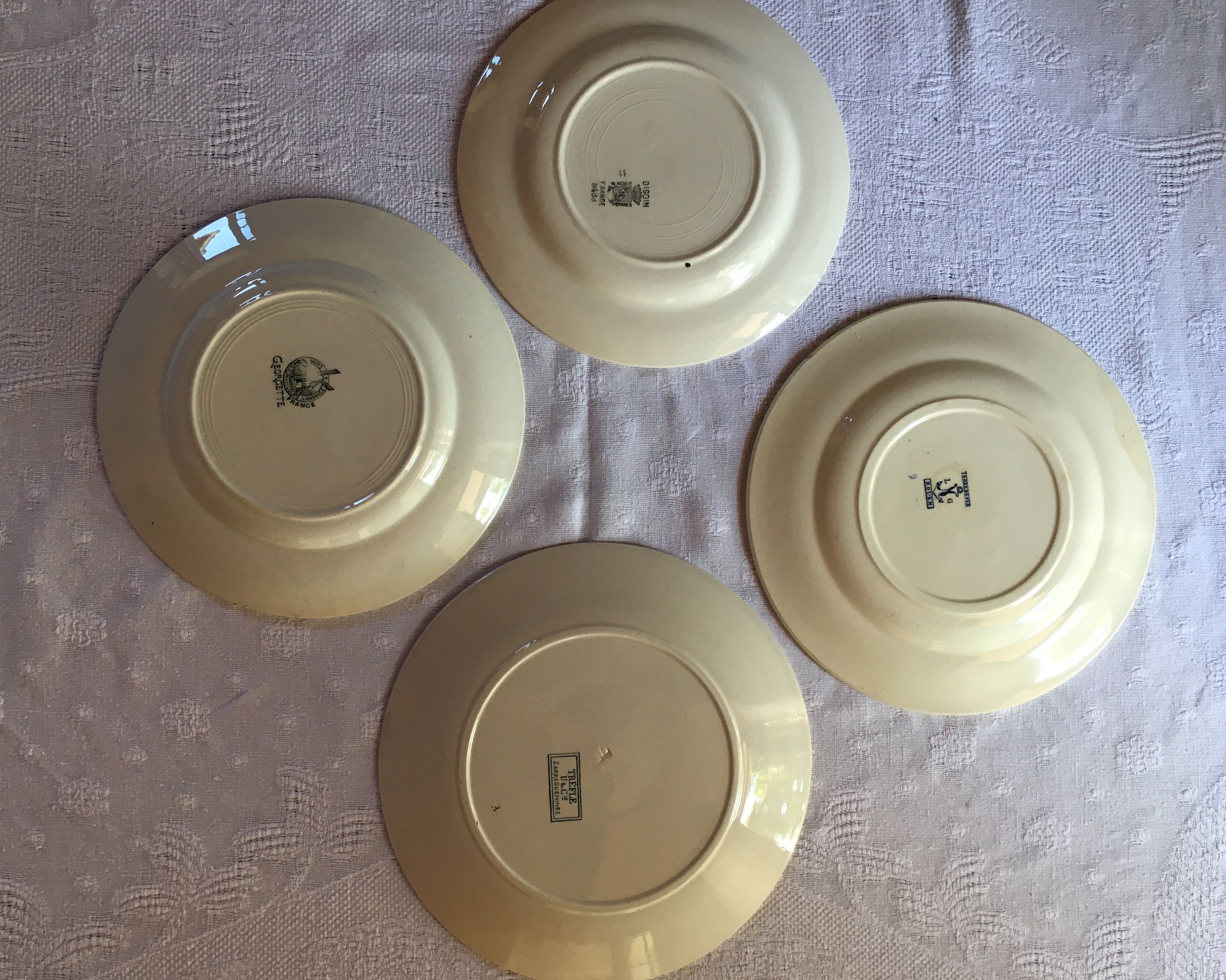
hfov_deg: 55.6
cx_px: 582
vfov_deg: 45.8
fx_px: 1161
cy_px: 472
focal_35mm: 32
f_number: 2.2
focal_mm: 4.15
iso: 32
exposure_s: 1/33
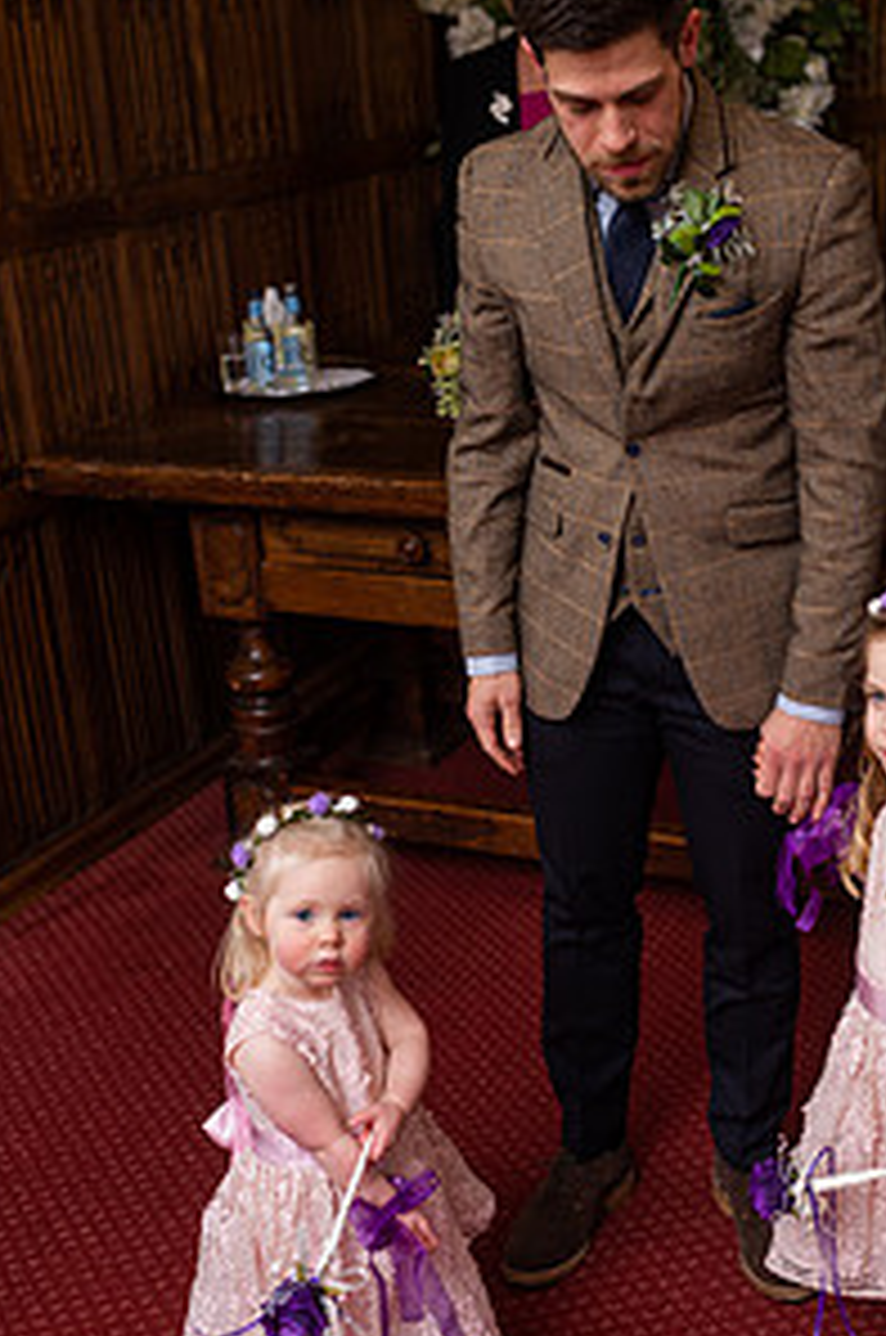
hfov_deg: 25.3
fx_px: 1963
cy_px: 756
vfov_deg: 37.5
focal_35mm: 53
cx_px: 609
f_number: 2.5
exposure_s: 1/160
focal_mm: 35
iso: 250
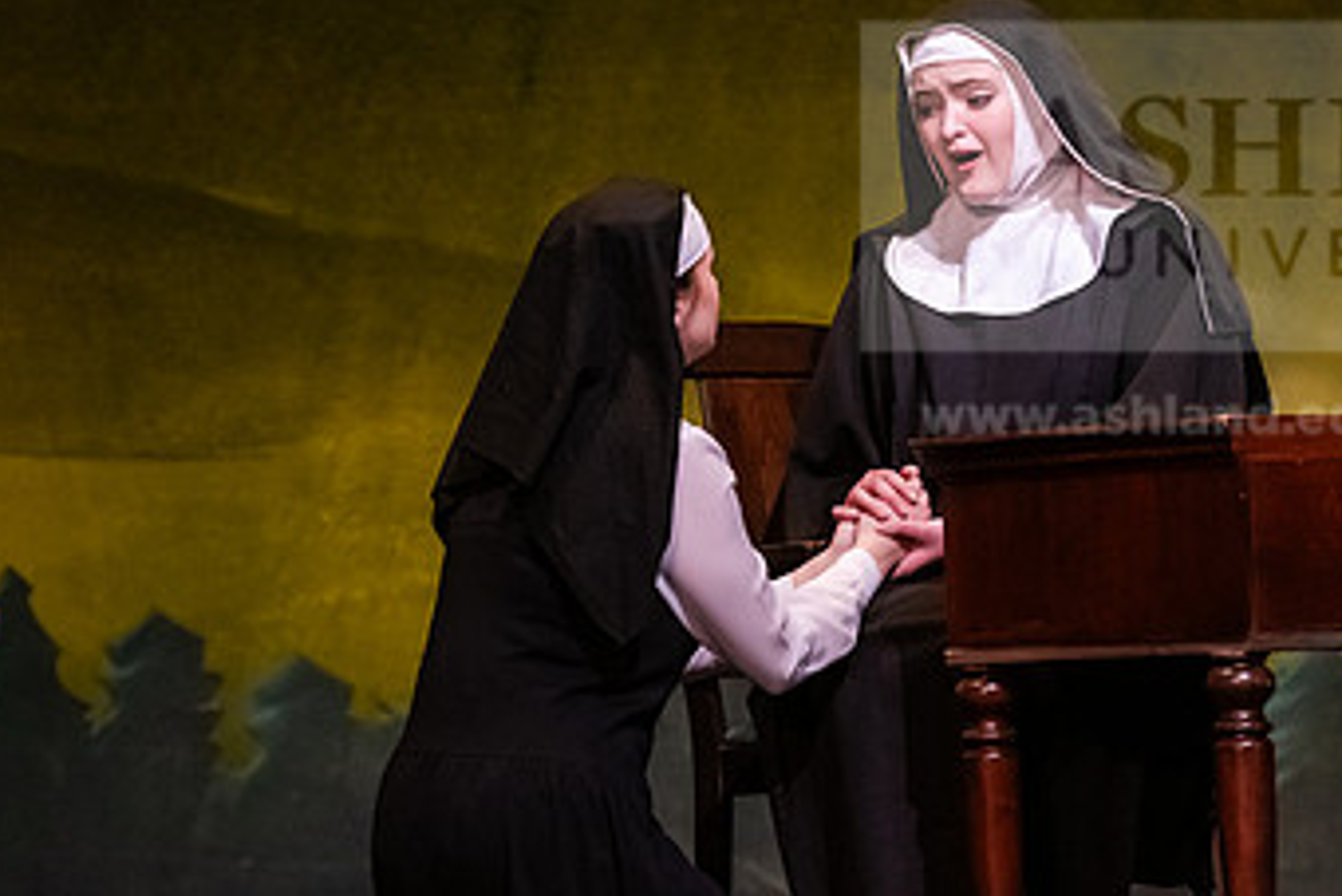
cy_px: 499
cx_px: 742
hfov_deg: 9.9
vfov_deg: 6.6
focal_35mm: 208
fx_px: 7757
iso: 5000
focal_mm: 122
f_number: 3.2
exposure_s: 1/200
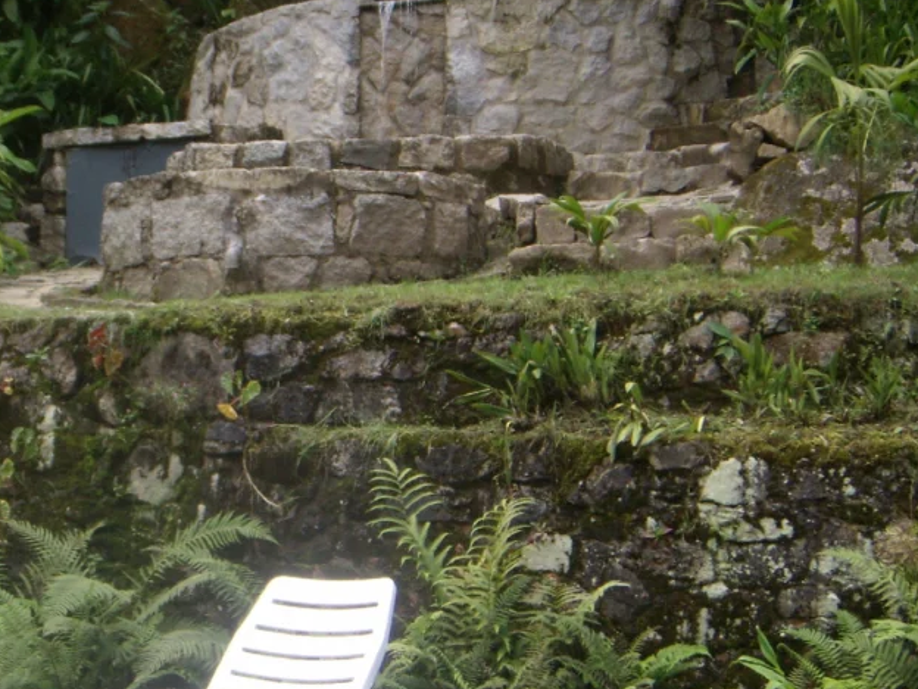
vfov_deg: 22.6
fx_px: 1724
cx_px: 298
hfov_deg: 29.6
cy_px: 370
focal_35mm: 65
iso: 64
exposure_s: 1/103
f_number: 3.5
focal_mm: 6.4
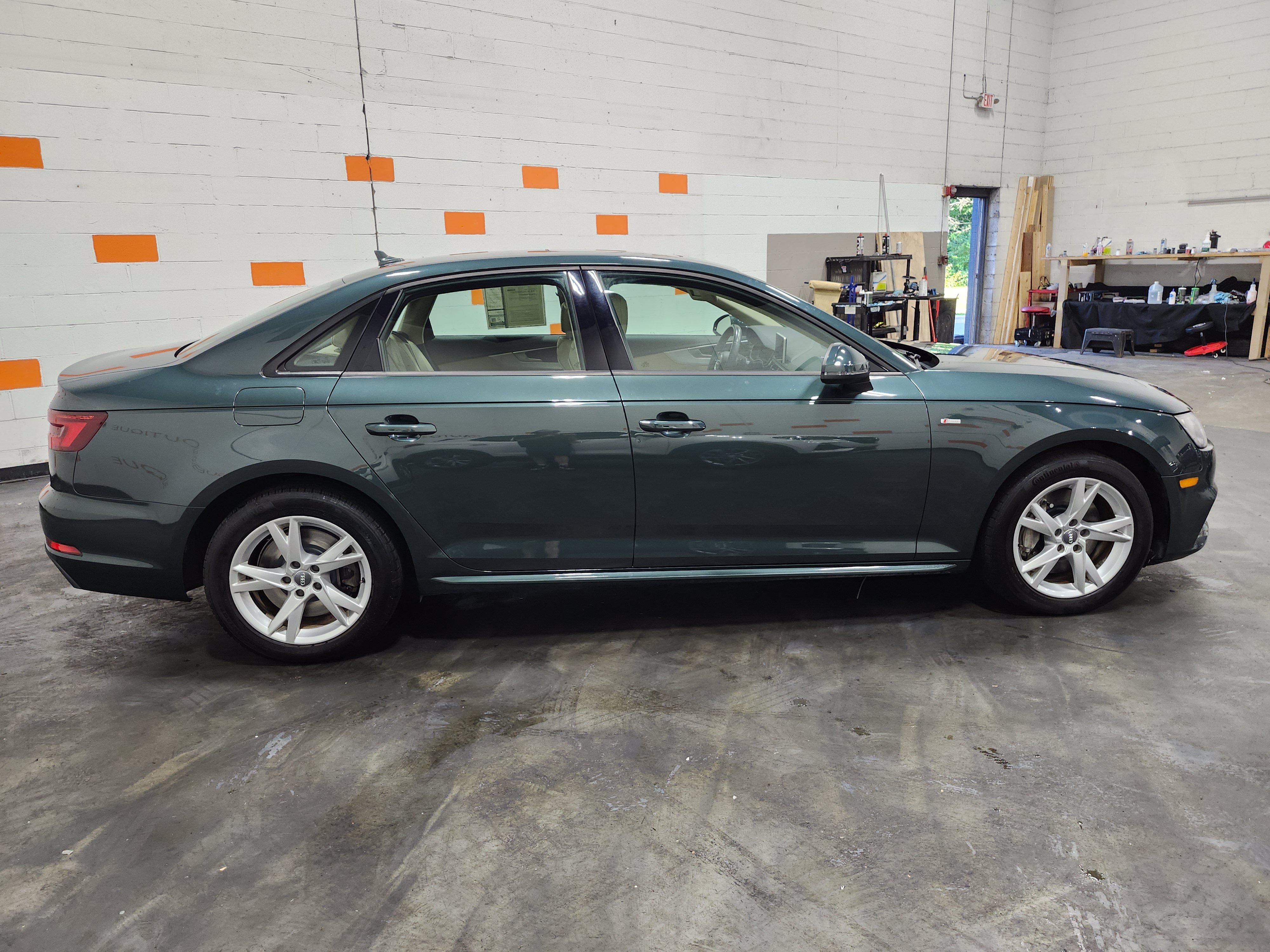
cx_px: 635
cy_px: 476
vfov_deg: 58.9
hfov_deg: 73.9
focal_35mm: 23
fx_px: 844
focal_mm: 5.54
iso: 250
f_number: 1.8
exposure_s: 1/120
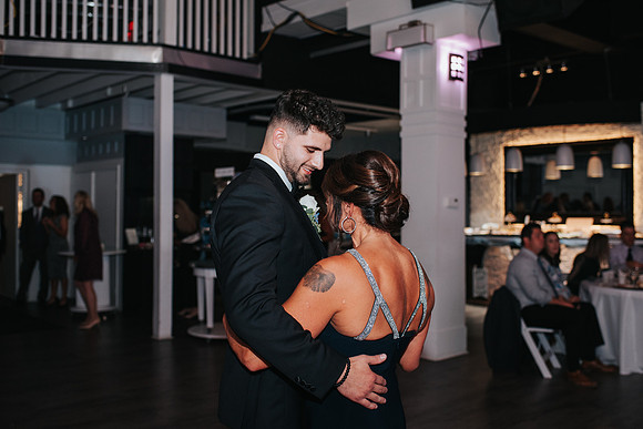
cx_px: 343
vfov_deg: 34.4
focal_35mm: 39
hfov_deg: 49.7
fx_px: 694
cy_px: 200
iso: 1000
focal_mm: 35
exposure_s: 1/200
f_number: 2.8
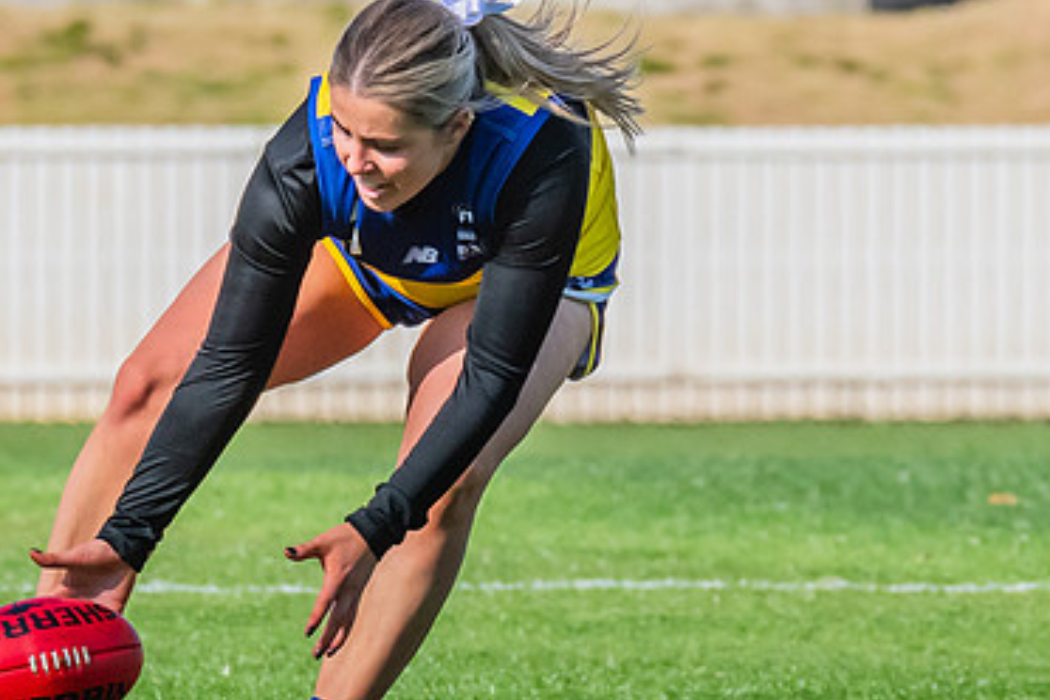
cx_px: 440
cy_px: 182
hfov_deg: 1.6
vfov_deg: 1.1
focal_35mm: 1306
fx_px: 38089
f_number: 11
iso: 800
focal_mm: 360
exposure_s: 1/1250
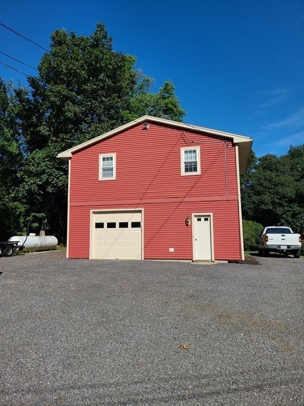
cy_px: 203
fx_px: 304
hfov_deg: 53.1
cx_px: 152
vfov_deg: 67.3
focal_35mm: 26
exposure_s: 1/3860
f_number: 1.8
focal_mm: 5.4
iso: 40
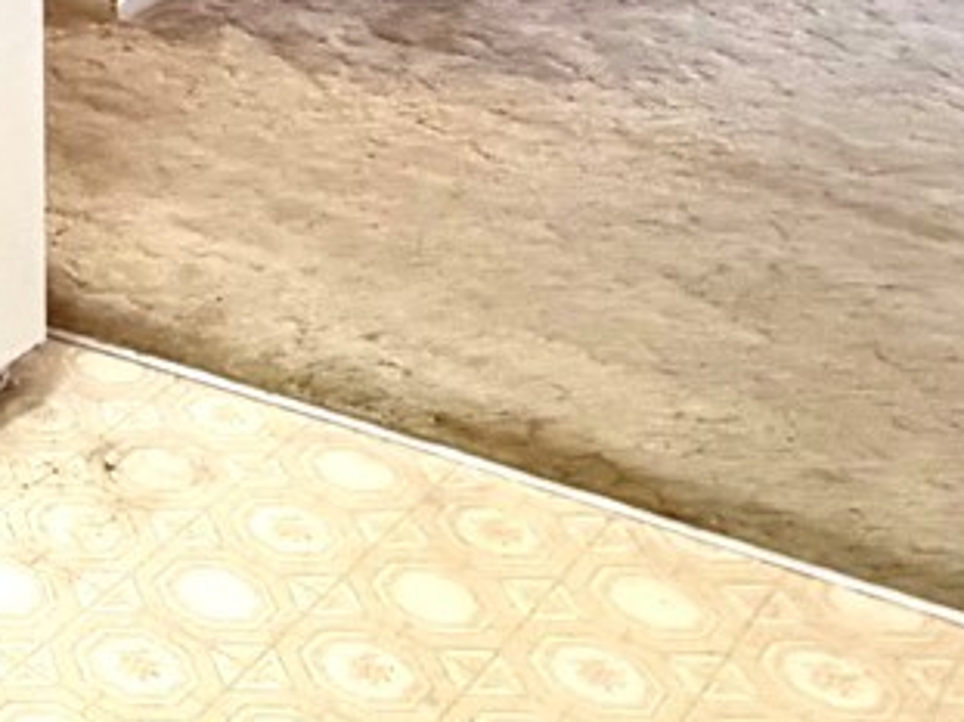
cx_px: -415
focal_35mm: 72
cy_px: -657
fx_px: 2004
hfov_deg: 22.8
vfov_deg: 16.4
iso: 250
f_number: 2.2
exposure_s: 1/120
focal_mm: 2.22
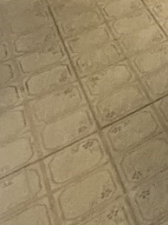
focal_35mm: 77
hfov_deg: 12.2
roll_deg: -0.6
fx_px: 499
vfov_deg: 18.0
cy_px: -218
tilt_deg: -11.6
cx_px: 464
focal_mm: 1.57
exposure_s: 1/60
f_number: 1.8
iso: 500
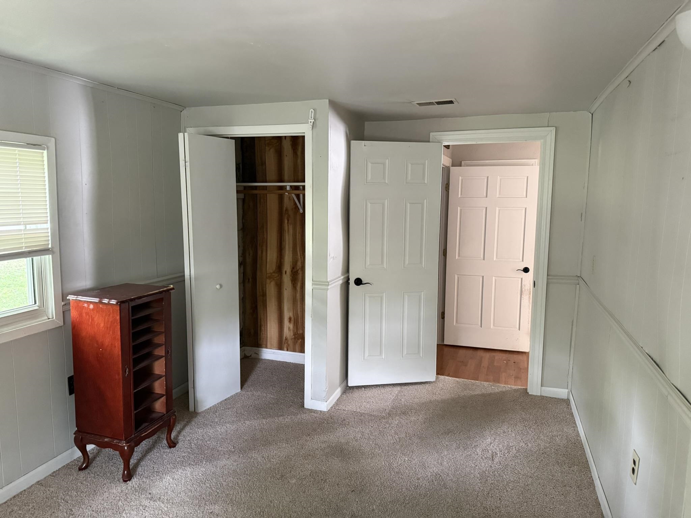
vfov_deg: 56.8
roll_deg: +0.3
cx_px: 346
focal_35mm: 24
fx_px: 479
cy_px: 259
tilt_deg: -6.0
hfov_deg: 71.6
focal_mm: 6.76
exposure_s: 1/50
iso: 800
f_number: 1.78
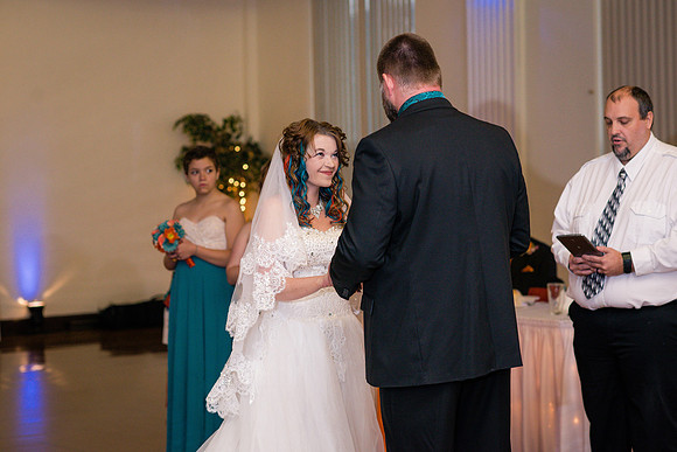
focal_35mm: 90
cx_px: 325
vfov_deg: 15.2
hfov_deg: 22.6
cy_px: 219
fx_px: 1696
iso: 800
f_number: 3.2
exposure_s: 1/200
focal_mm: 85
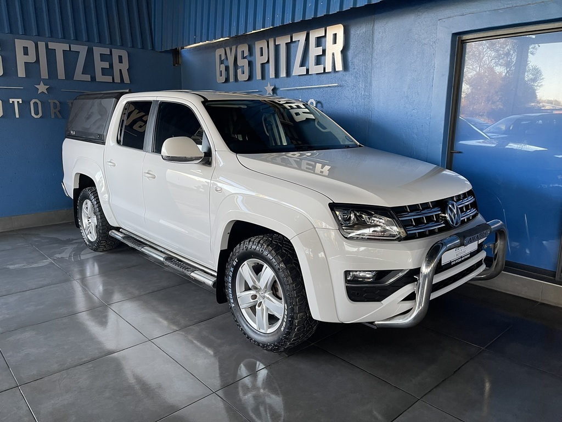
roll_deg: +0.2
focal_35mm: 25
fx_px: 406
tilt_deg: -11.6
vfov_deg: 54.9
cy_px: 211
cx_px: 281
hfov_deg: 69.4
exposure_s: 1/94
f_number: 1.6
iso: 125
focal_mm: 5.1
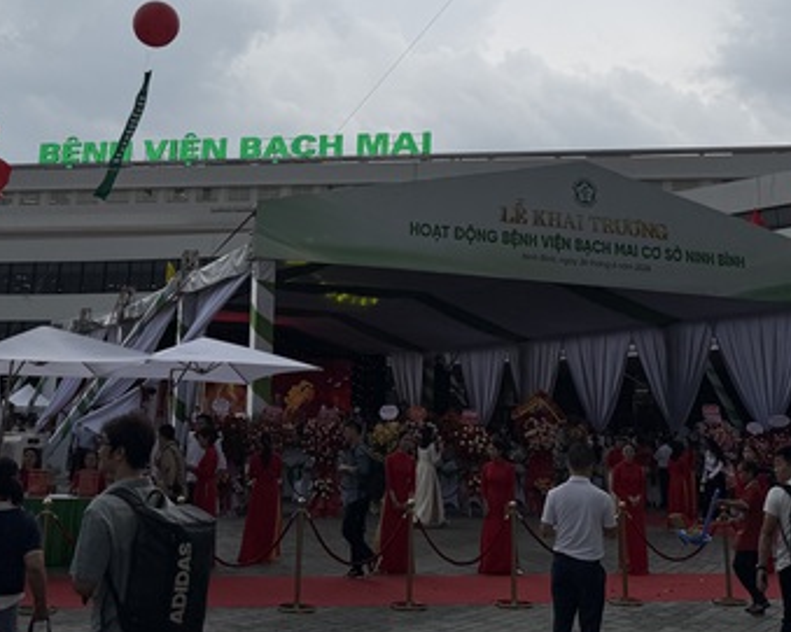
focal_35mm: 45
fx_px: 1053
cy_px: 117
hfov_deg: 41.1
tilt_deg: +16.7
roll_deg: -2.7
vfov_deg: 32.4
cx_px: 355
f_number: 1.78
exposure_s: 1/3953
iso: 80
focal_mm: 6.76
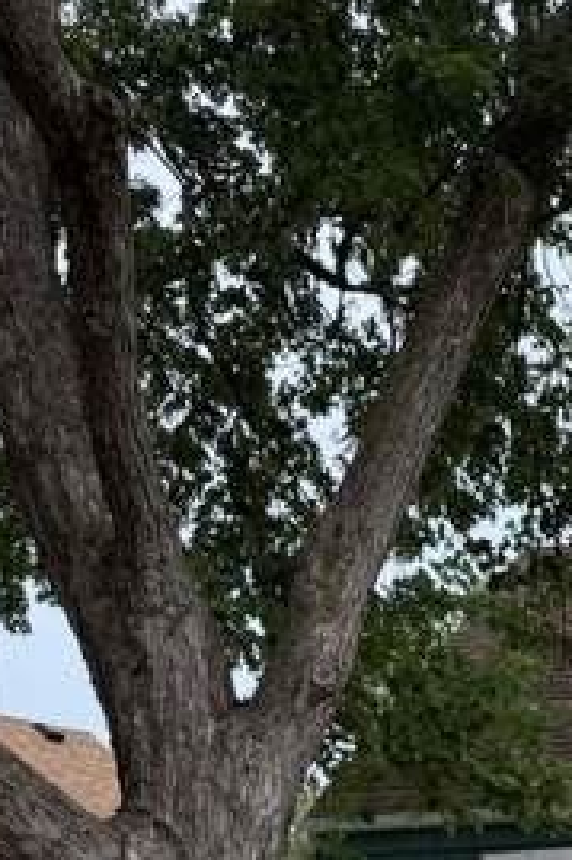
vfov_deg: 20.8
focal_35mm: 89
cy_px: 1119
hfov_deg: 14.0
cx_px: 955
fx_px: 2124
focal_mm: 6.76
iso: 100
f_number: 1.78
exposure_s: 1/1901
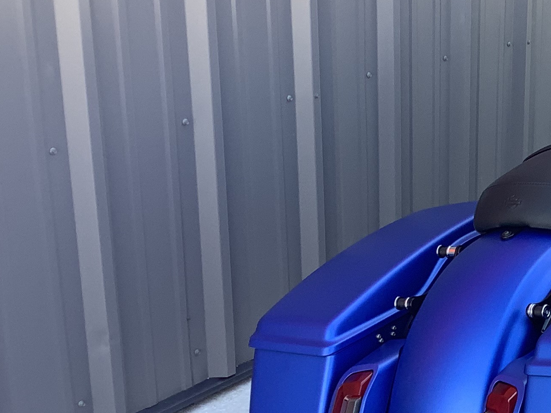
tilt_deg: -18.6
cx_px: 629
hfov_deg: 23.3
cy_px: 257
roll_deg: -6.3
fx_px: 1242
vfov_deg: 18.9
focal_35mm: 78
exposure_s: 1/121
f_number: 2.4
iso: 25
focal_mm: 3.3
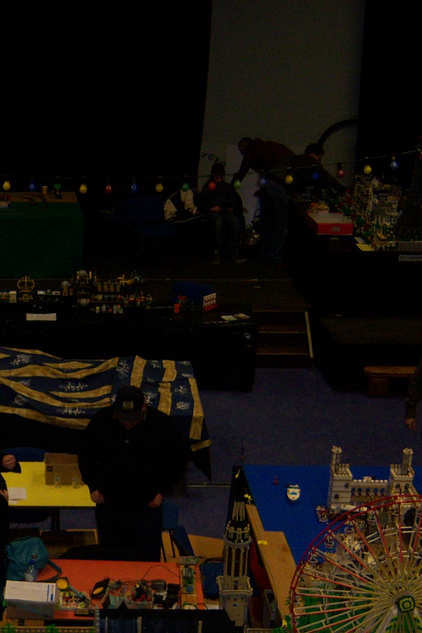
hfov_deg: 16.7
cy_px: 460
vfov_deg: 25.4
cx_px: -50
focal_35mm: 79
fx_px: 1389
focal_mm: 7.5
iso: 160
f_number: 2.8
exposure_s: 1/60
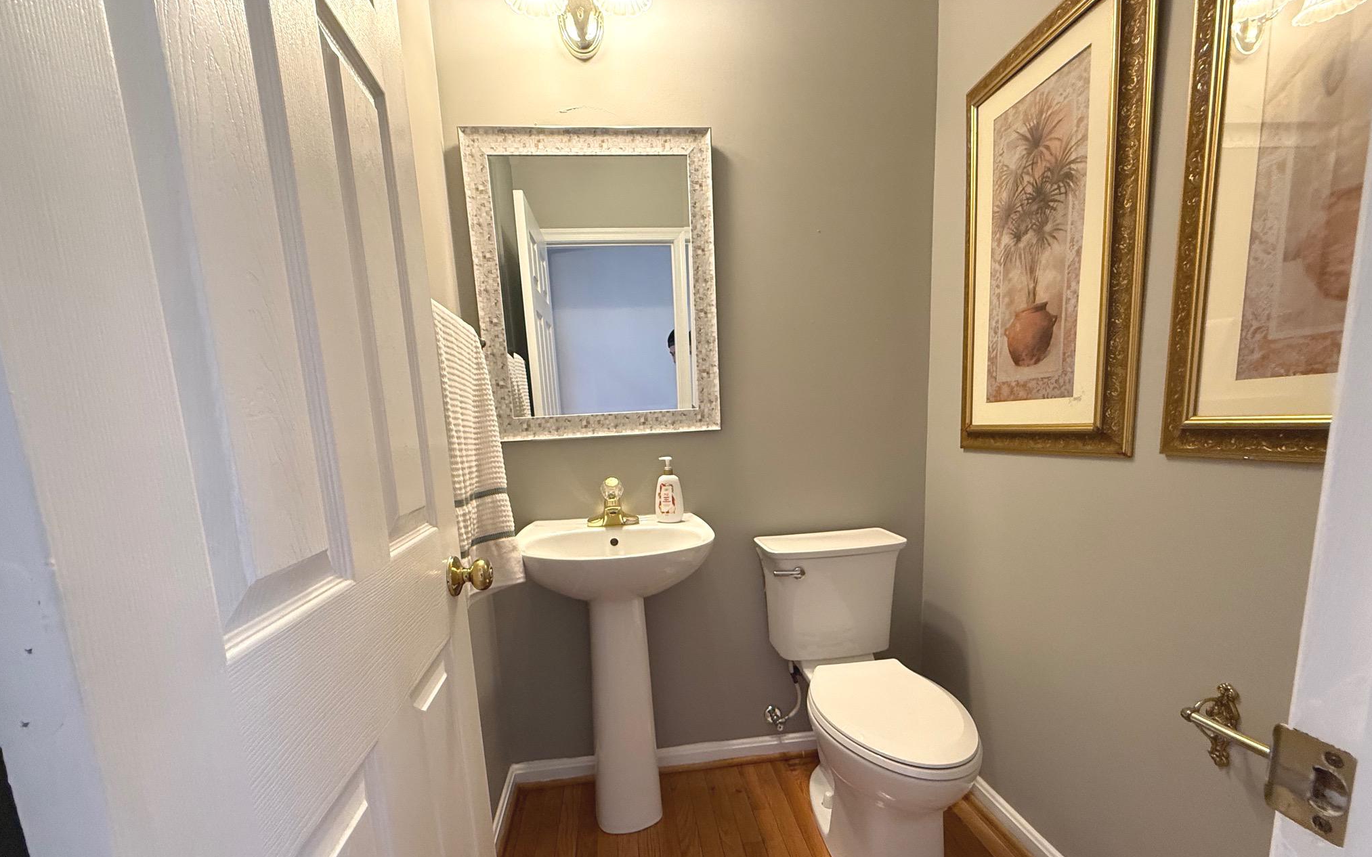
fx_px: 561
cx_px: 680
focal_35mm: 15
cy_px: 514
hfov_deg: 101.5
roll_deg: +2.9
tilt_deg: -9.1
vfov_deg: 74.0
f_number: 2.2
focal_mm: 2.22
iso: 400
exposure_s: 1/60
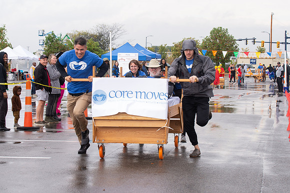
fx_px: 778
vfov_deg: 14.2
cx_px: 151
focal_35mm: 97
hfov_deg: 21.1
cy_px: 99
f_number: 7.1
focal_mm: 70
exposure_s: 1/500
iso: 400
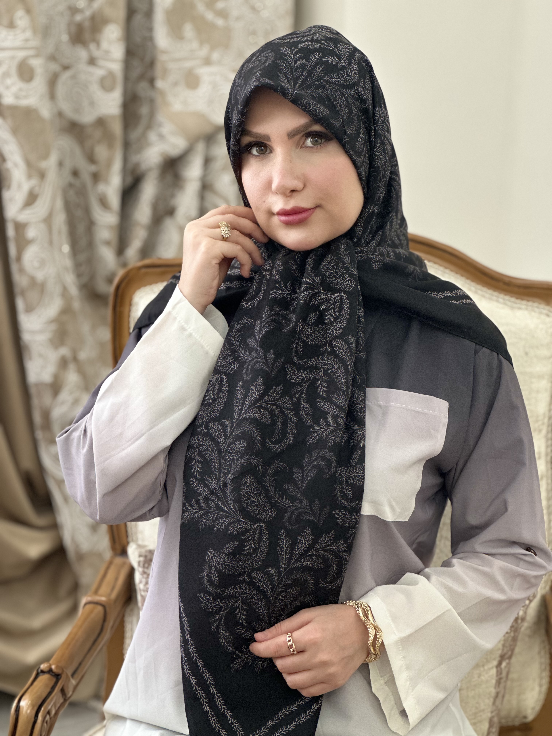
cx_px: 276
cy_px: 368
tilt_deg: -11.0
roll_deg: -1.7
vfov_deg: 25.3
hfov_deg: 19.1
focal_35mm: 77
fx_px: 1637
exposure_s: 1/33
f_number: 2.8
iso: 250
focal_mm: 9
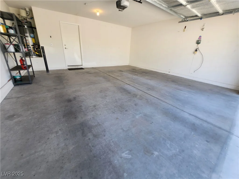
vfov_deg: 89.9
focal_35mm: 13
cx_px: 120
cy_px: 90
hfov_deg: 106.2
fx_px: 90
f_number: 2.2
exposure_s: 1/120
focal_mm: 1.7
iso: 40
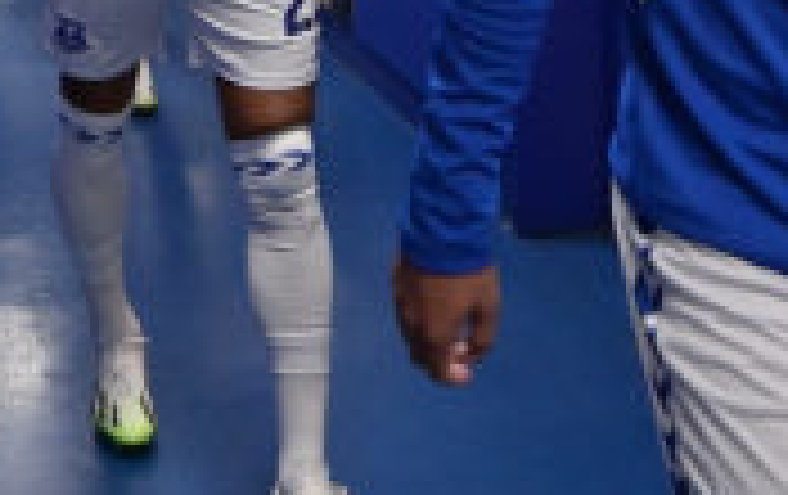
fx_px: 1312
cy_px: -230
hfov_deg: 31.1
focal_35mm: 61
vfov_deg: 19.0
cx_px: 9
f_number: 2.8
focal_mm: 14
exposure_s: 1/640
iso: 1600
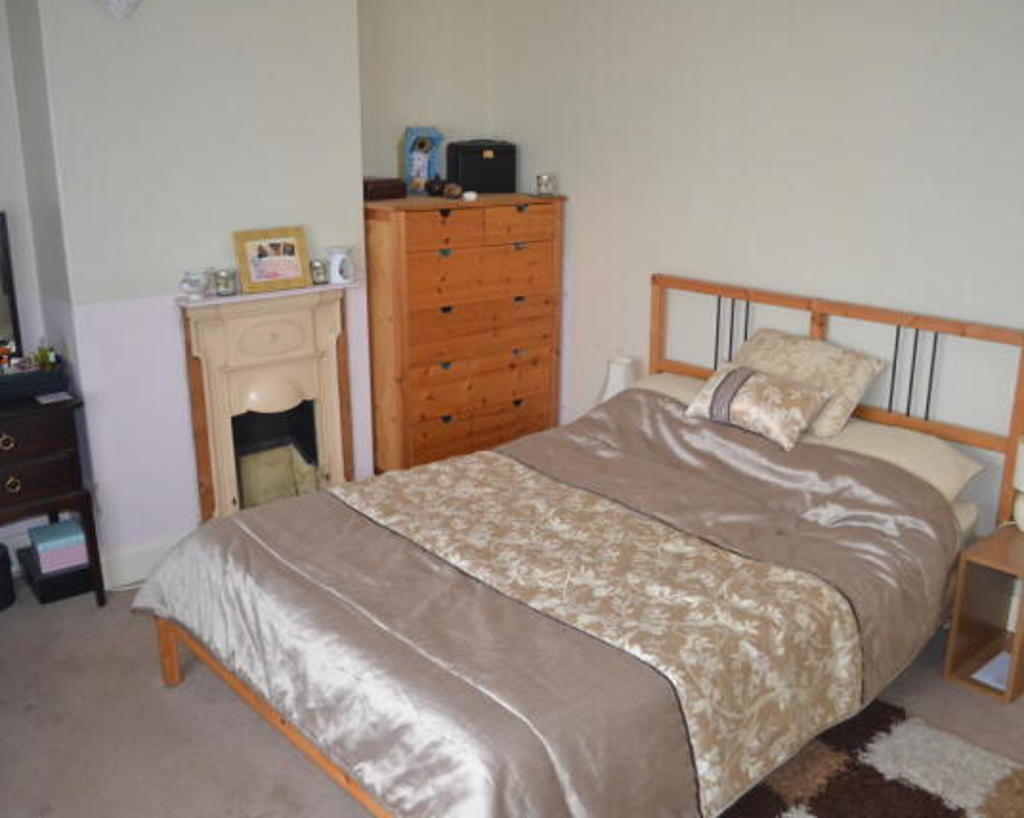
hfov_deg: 57.2
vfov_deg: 47.1
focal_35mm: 31
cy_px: 410
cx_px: 542
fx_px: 939
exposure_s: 1/60
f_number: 3.5
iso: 800
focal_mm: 18
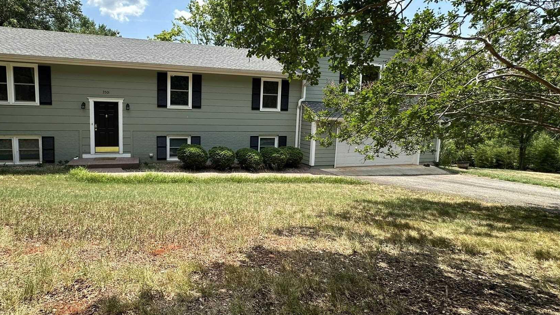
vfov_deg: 58.2
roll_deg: -1.6
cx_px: 221
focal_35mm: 19
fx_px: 282
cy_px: 142
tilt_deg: -5.7
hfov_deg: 88.3
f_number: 2.2
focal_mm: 2.22
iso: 40
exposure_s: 1/716
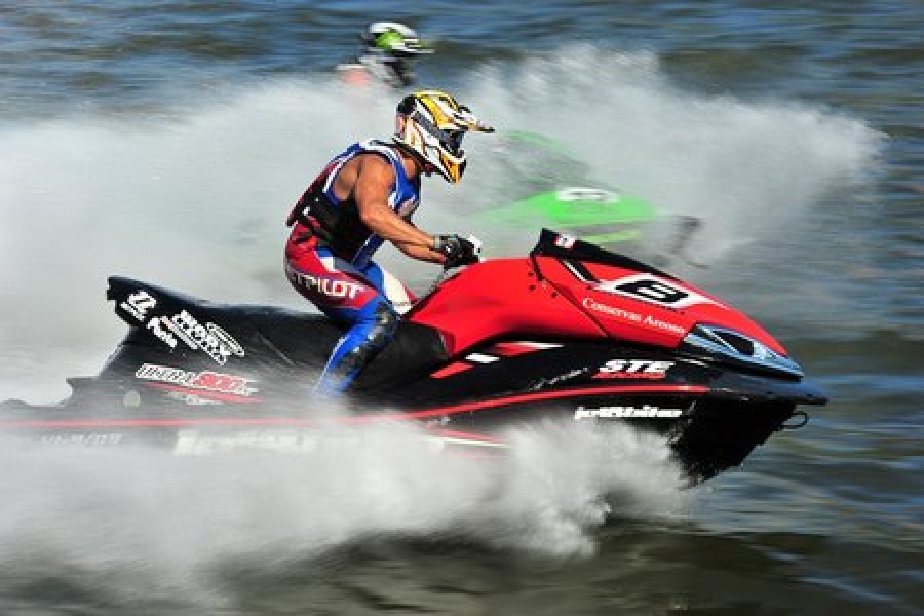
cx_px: 462
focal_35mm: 145
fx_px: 3721
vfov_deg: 9.5
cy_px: 308
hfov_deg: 14.2
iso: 200
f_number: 16
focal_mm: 145
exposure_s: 1/200
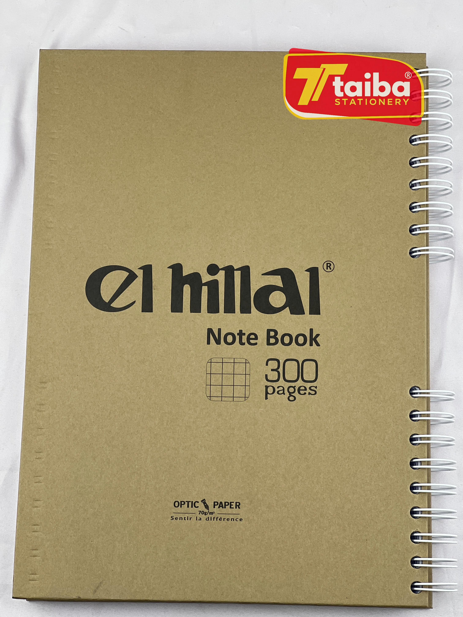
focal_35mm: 77
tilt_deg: -78.7
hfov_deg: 19.1
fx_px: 1373
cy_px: 308
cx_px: 232
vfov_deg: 25.3
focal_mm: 9
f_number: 2.8
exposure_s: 1/172
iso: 32
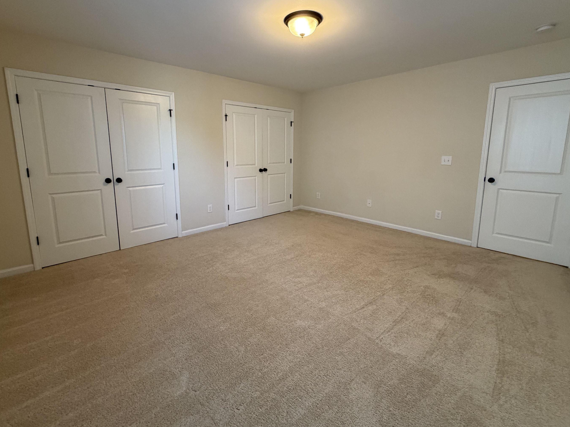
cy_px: 189
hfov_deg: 94.5
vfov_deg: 77.8
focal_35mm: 16
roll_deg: -0.1
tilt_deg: -8.1
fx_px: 263
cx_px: 277
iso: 320
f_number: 2.2
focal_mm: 2.22
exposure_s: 1/60
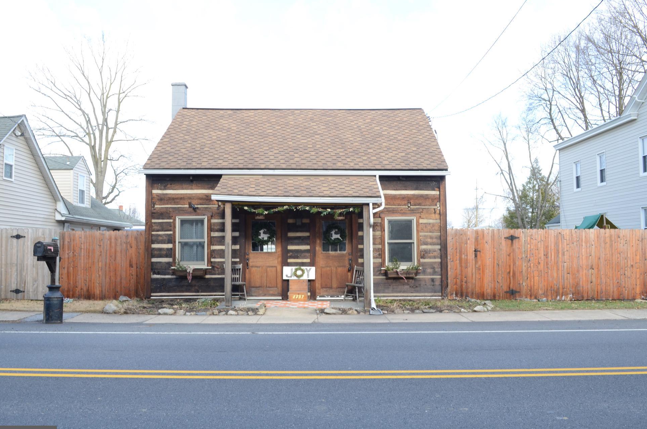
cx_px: 328
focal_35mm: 32
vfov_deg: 40.9
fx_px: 574
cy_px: 221
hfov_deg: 58.8
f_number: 10
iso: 640
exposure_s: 1/160
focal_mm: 20
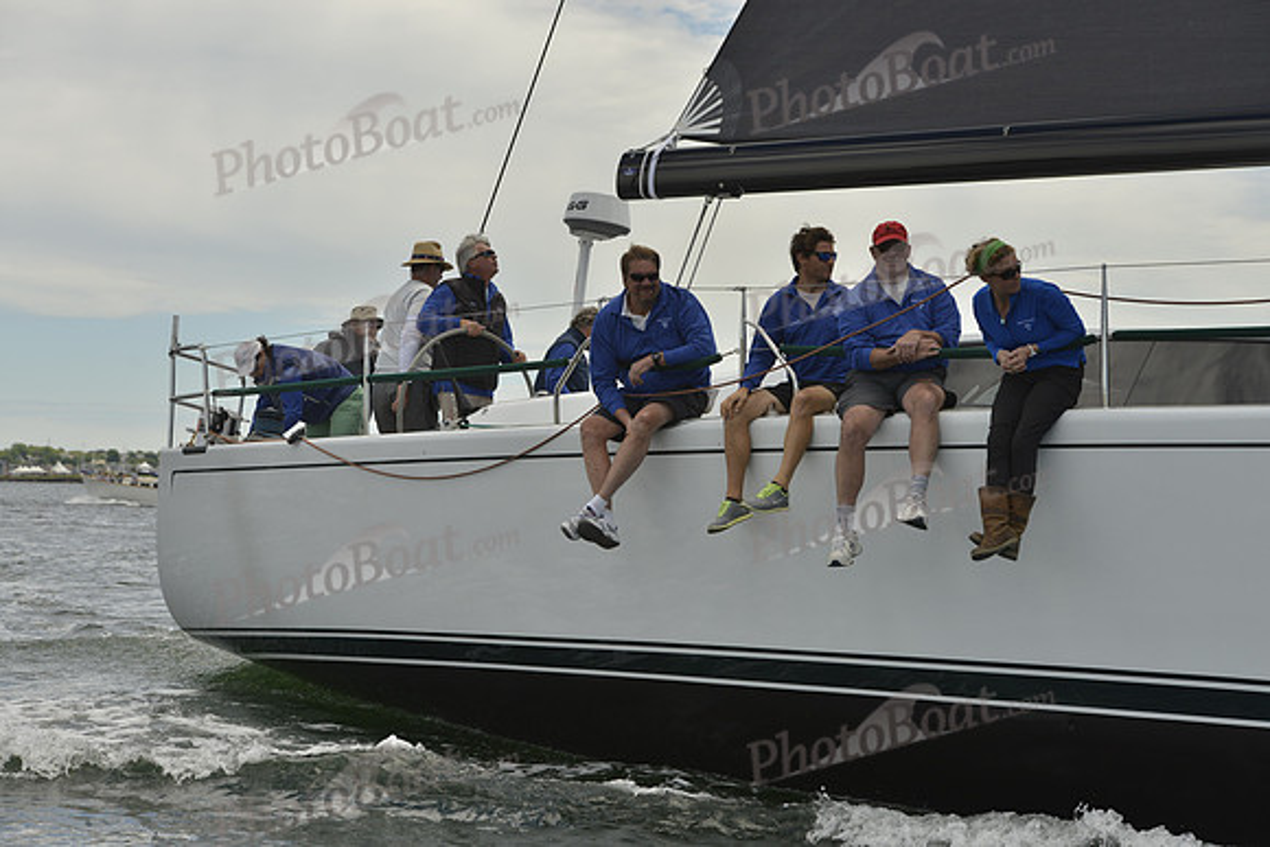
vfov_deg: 15.9
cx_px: 635
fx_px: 3034
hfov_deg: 23.6
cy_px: 424
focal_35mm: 86
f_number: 7.1
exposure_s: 1/1600
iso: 280
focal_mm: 86
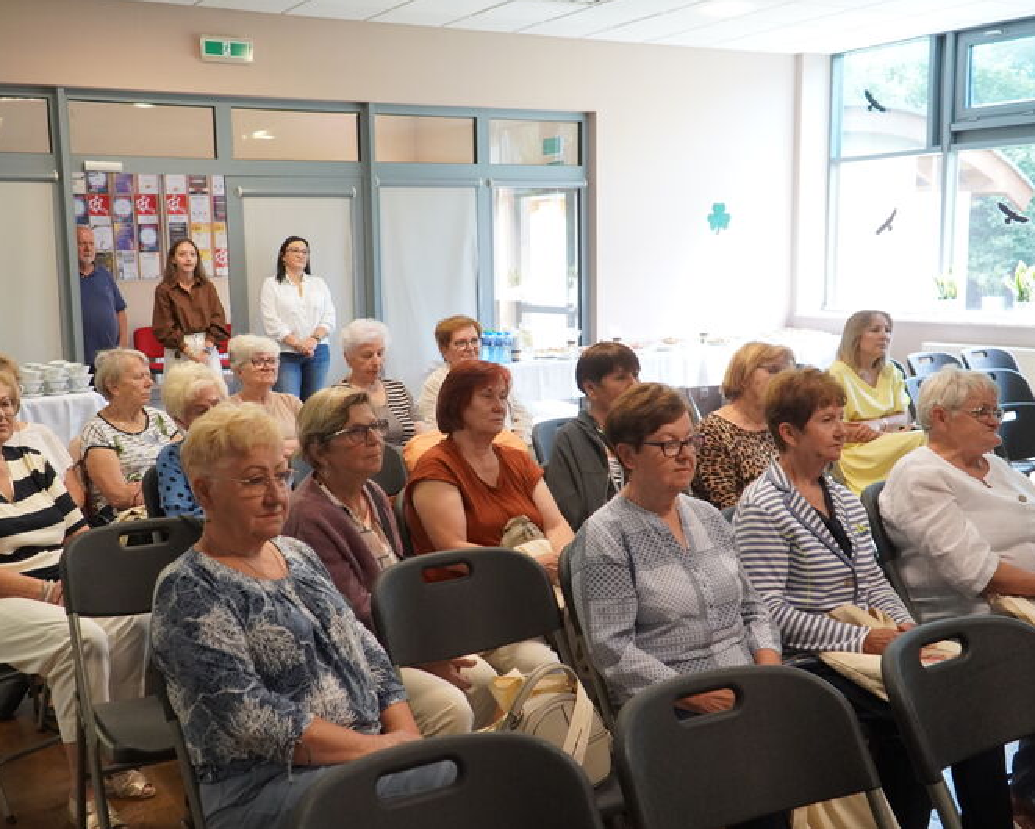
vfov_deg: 43.4
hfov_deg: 52.8
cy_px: 414
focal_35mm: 34
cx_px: 469
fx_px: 1042
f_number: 4
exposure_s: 1/160
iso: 2500
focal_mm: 20
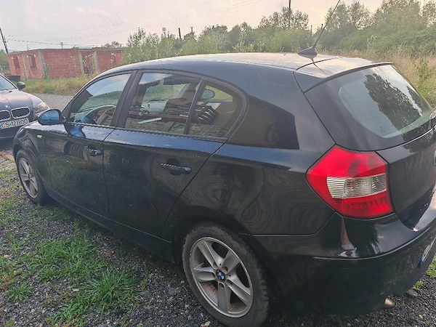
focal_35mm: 27
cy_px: 164
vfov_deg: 51.4
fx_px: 340
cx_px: 218
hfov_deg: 65.3
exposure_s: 1/909
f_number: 1.6
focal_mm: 7.62
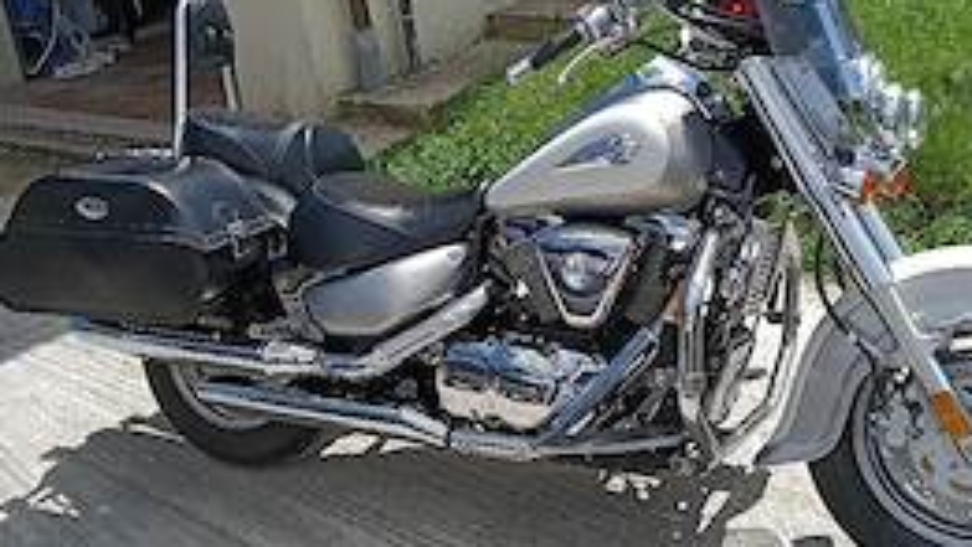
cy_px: 283
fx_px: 1160
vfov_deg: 26.5
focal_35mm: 45
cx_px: 529
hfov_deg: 45.4
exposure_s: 1/833
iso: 64
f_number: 1.8
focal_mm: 3.98
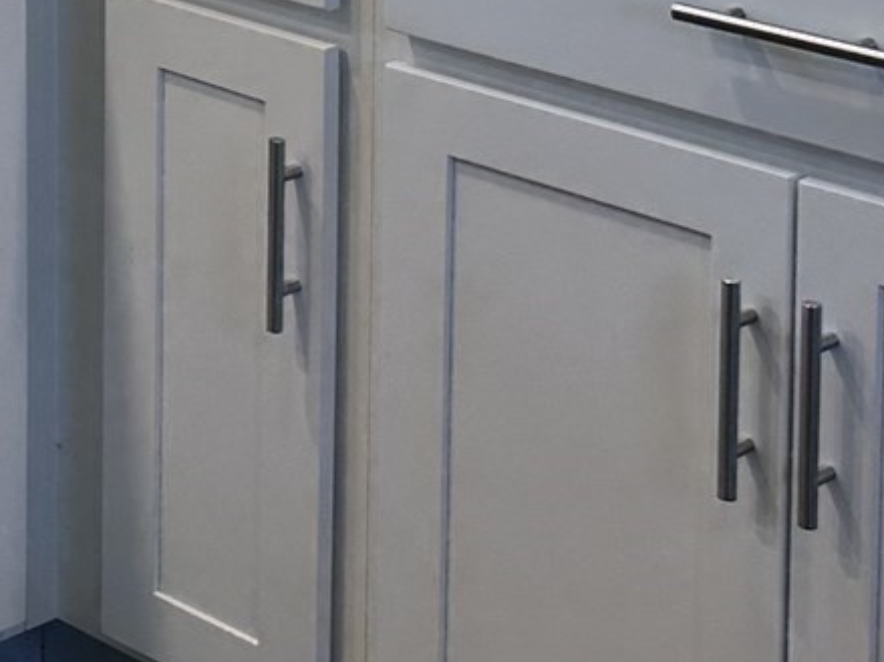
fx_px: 2859
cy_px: -670
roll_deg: -0.3
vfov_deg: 11.8
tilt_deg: -2.2
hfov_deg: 15.7
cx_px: -568
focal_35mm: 112
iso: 64
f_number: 1.78
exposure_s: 1/130
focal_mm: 6.86
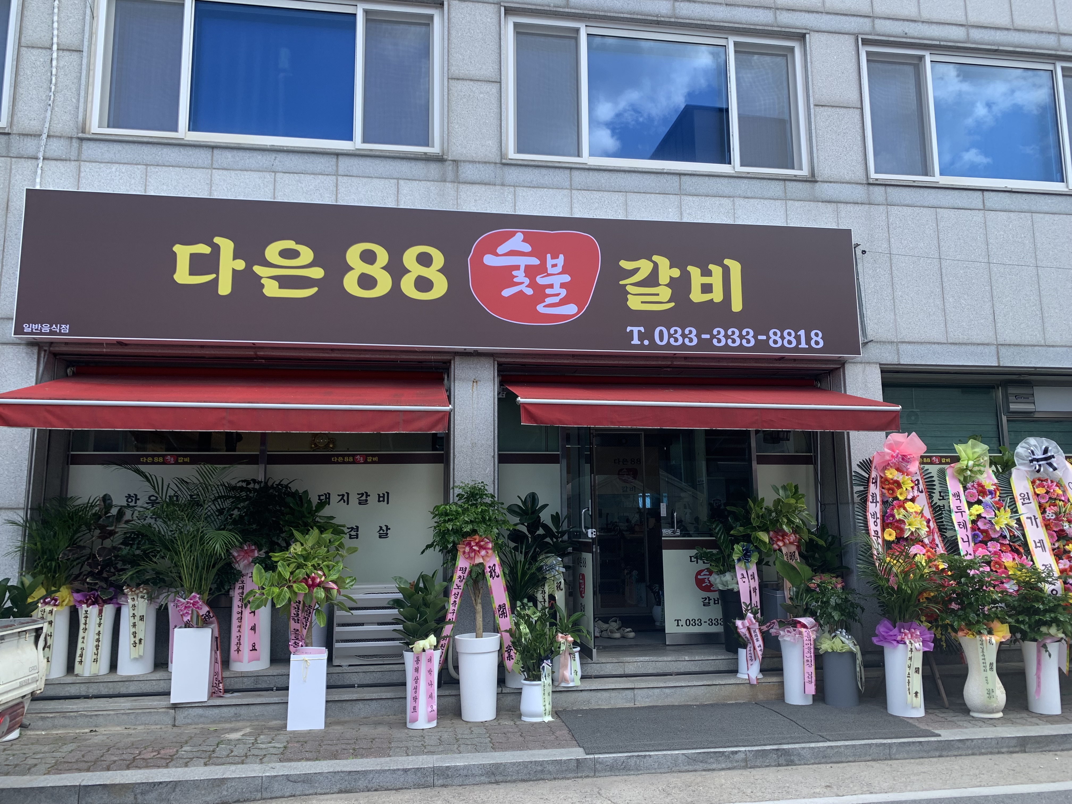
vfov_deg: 53.1
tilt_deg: +8.9
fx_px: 805
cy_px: 402
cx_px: 536
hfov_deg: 67.3
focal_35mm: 26
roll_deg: -0.2
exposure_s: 1/474
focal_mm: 4.25
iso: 25
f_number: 1.8
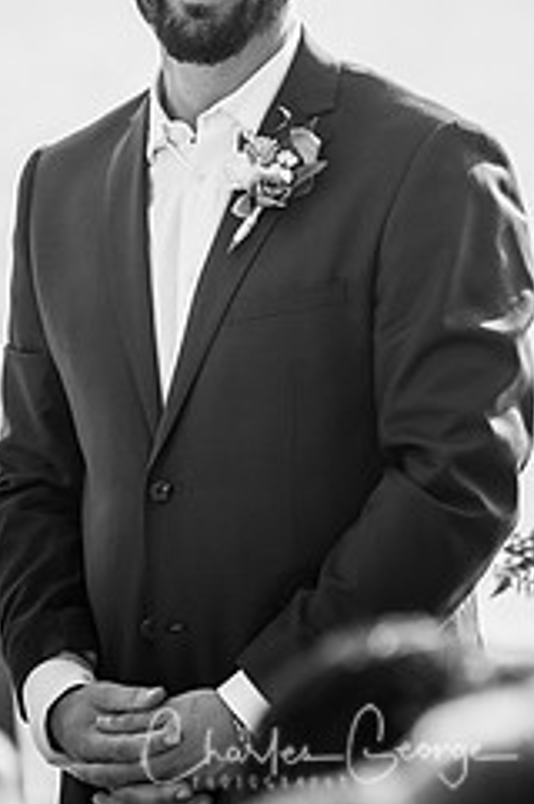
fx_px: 12517
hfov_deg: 2.4
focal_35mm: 561
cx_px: 297
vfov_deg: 3.7
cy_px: 67
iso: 200
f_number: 4
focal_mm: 200
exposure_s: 1/1000
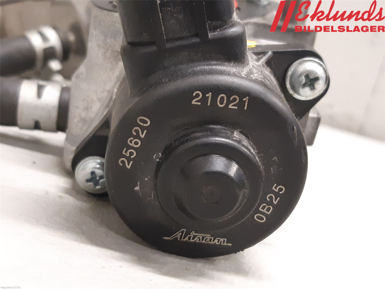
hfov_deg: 67.3
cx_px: 192
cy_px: 144
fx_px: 289
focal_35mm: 26
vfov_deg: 53.1
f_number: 1.7
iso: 250
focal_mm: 3.93
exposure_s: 1/25
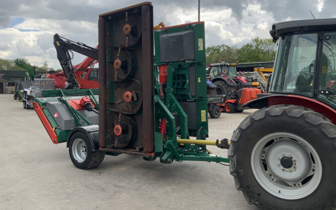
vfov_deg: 40.5
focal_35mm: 31
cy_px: 88
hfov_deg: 61.2
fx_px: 284
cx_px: 168
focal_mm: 3
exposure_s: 1/1342
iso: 16
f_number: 1.8
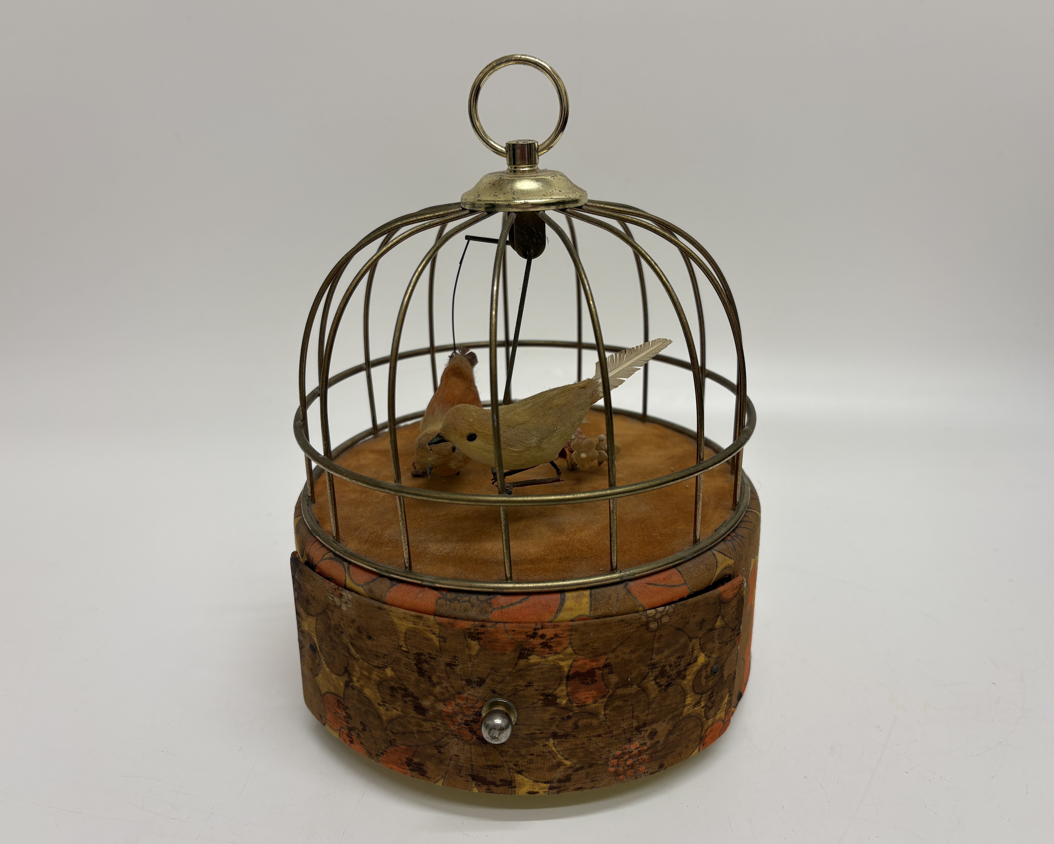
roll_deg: +1.4
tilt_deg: -19.6
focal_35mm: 28
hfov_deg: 62.2
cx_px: 544
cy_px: 423
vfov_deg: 51.5
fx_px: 873
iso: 40
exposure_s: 1/100
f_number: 1.6
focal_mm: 5.96
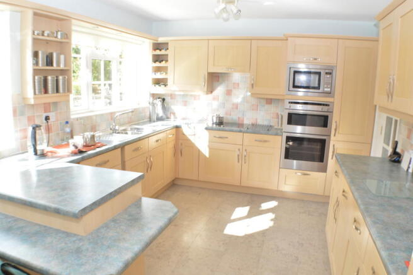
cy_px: 138
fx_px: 378
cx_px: 206
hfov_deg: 57.3
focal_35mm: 33
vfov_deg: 39.9
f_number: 8
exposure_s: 1/20
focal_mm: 22
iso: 200
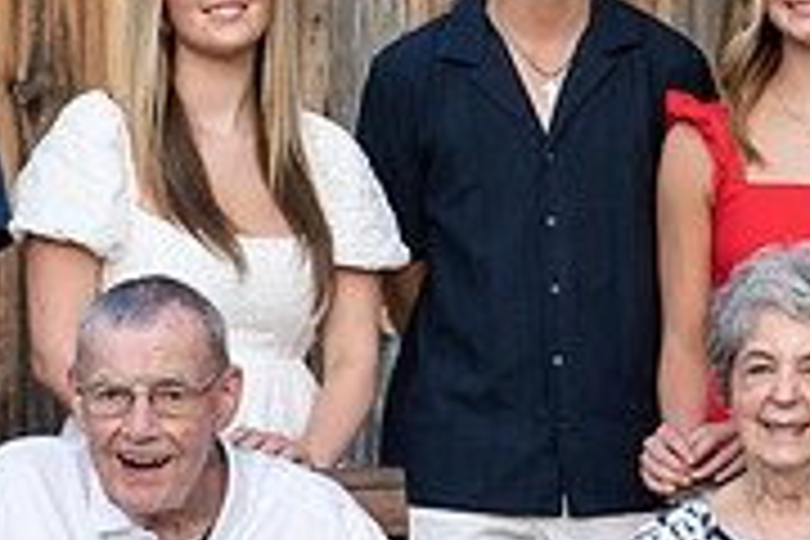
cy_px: 380
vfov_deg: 7.0
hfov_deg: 10.5
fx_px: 4410
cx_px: 617
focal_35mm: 196
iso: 200
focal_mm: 50
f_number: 2.8
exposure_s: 1/500
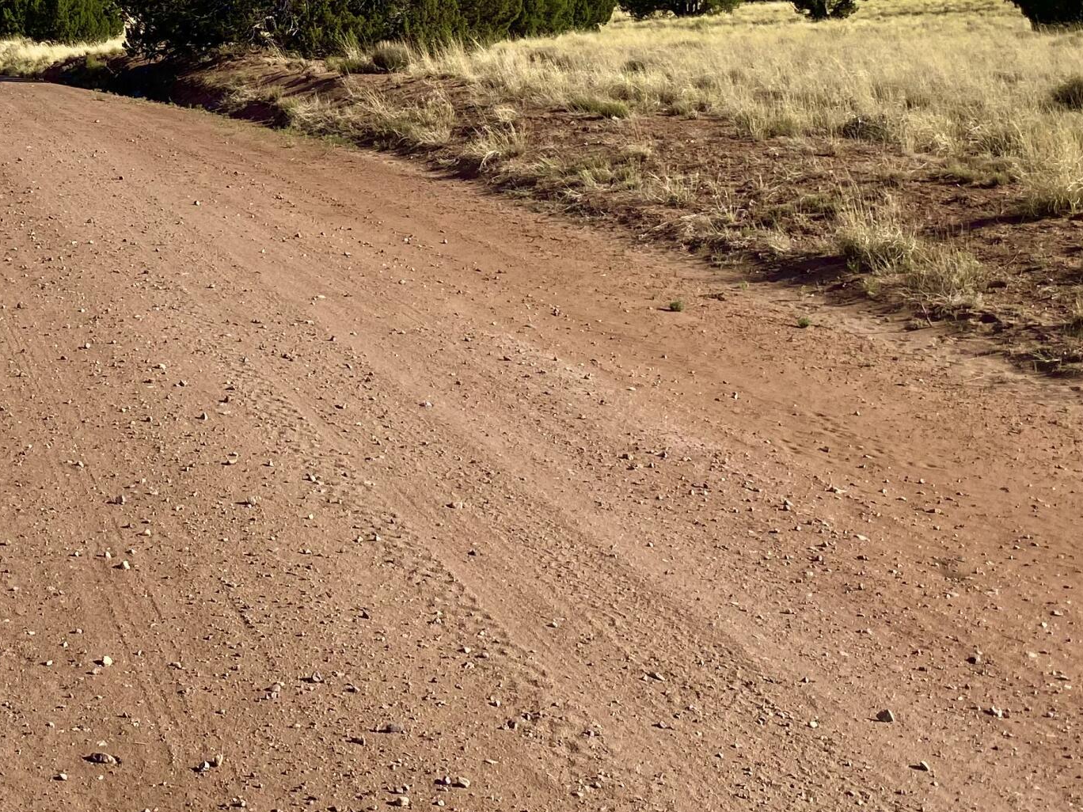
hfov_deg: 32.3
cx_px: 131
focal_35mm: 57
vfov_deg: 24.4
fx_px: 1783
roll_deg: +1.1
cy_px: -9
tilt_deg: -3.5
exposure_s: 1/3125
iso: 32
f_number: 1.8
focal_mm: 4.25
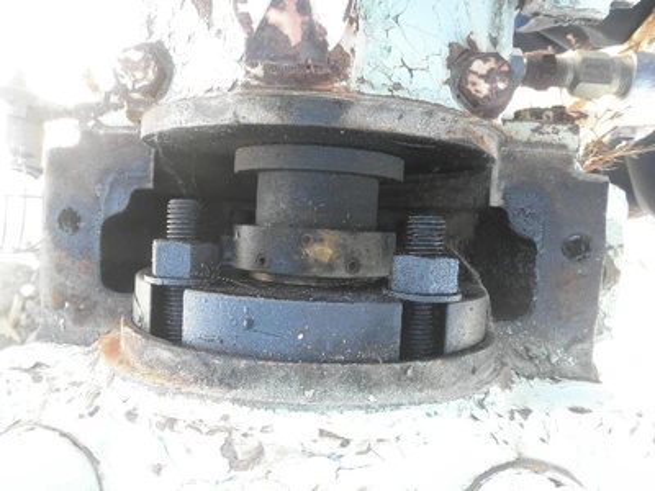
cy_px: 246
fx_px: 530
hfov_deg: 63.4
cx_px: 328
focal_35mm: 28
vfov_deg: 49.7
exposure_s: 1/30
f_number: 3
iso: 64
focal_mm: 5
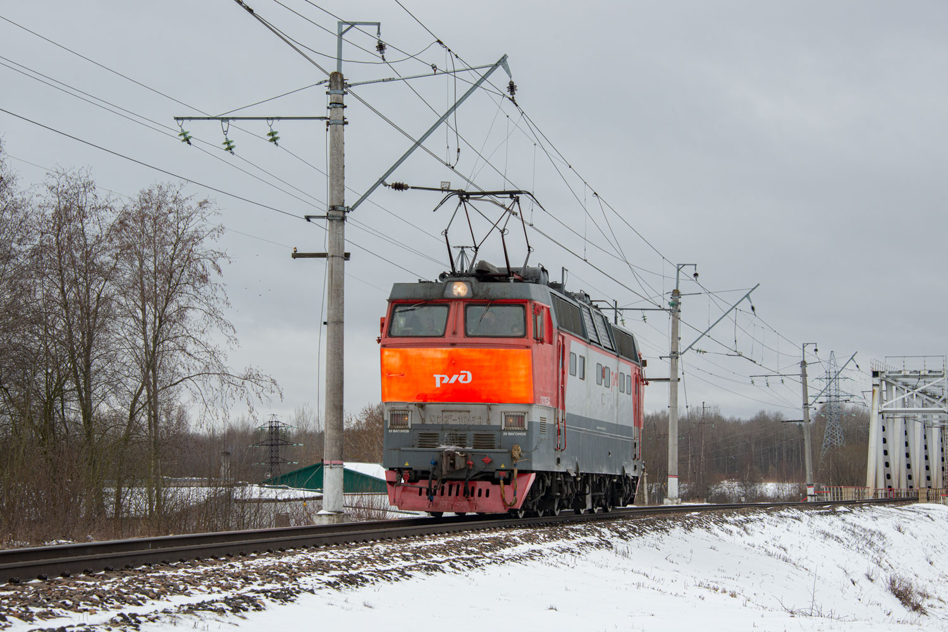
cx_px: 474
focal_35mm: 85
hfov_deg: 23.9
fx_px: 2239
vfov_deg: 16.1
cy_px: 316
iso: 250
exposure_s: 1/500
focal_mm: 85
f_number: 10
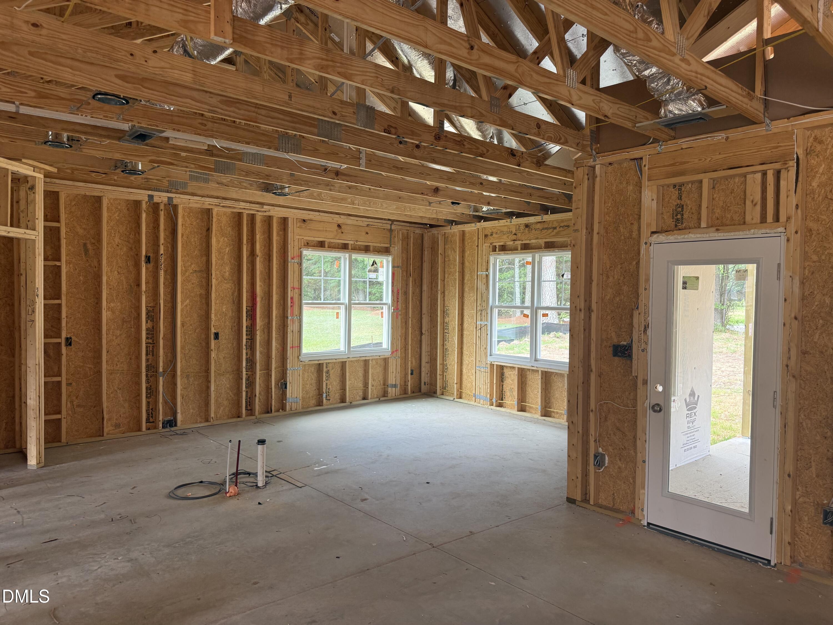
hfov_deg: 71.6
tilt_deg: -2.0
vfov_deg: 56.8
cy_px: 312
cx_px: 416
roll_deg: -1.0
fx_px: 578
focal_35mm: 24
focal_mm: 6.76
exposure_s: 1/126
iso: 125
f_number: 1.78
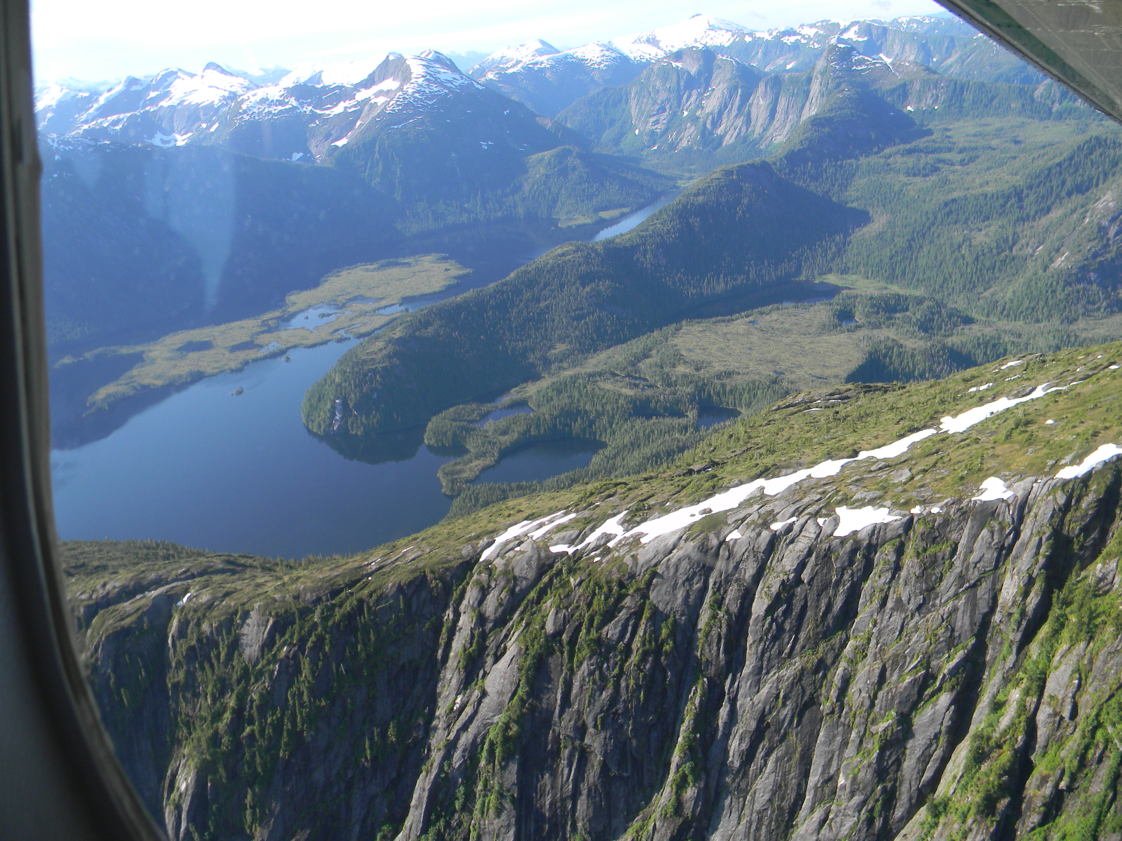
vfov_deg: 49.7
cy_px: 420
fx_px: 908
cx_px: 561
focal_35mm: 28
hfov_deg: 63.4
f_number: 3.5
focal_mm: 5
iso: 80
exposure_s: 1/350
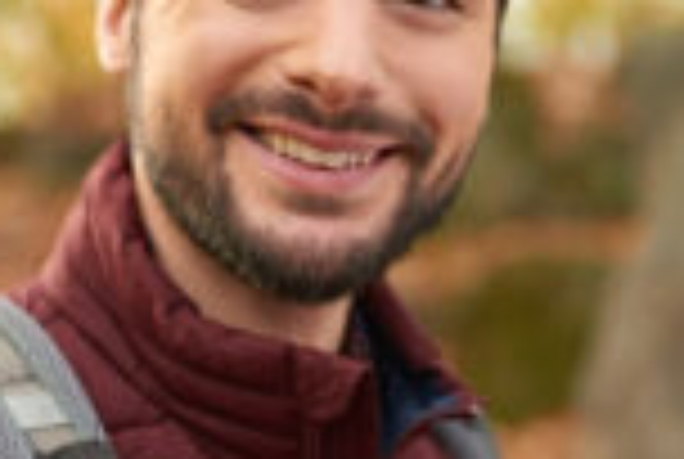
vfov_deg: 14.9
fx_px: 1751
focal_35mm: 92
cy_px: 133
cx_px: 153
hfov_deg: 21.9
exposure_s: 1/640
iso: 200
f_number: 1.8
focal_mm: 35
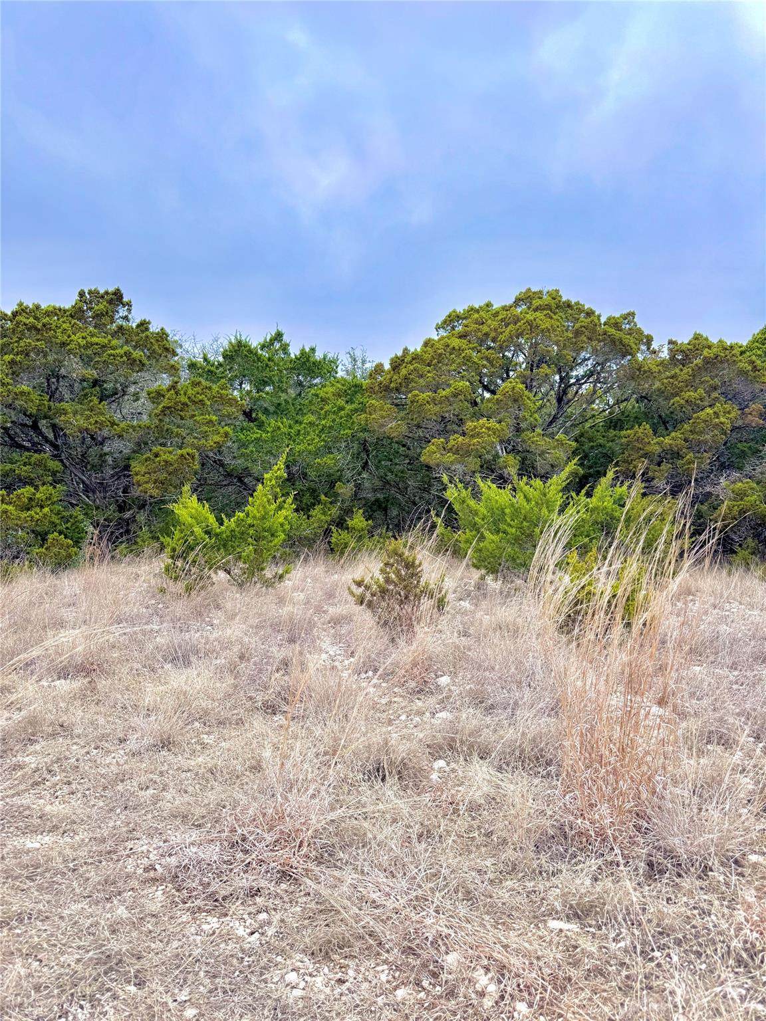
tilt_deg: -0.2
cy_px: 510
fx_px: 708
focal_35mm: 24
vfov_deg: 71.6
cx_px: 383
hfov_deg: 56.8
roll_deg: -0.9
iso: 80
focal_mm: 6.76
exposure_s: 1/1923
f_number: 1.78
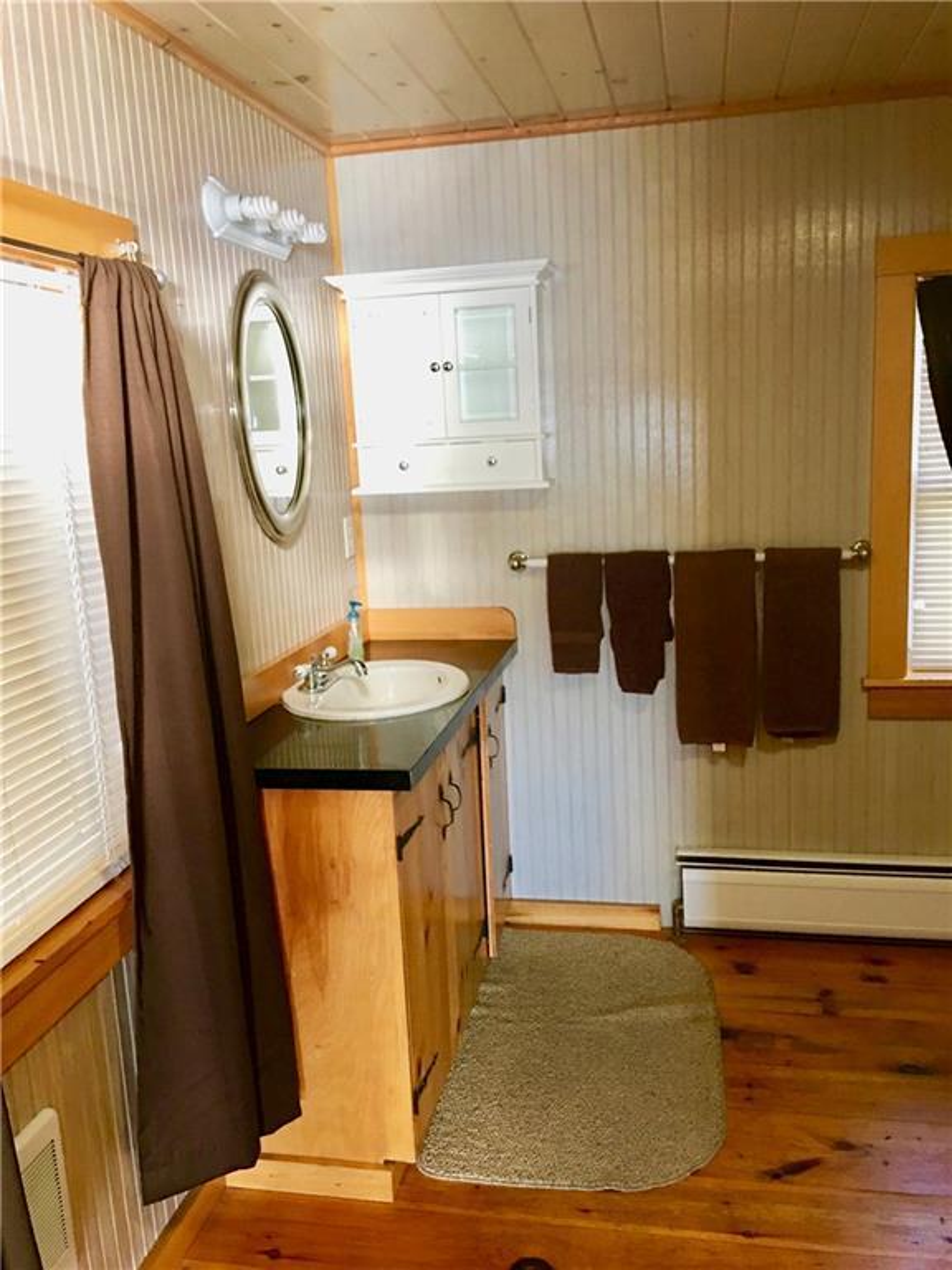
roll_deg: +2.2
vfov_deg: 61.7
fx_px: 1063
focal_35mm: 29
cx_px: 476
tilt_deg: -8.9
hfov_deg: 48.2
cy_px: 635
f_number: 2.2
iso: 80
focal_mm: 4.15
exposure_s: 1/15
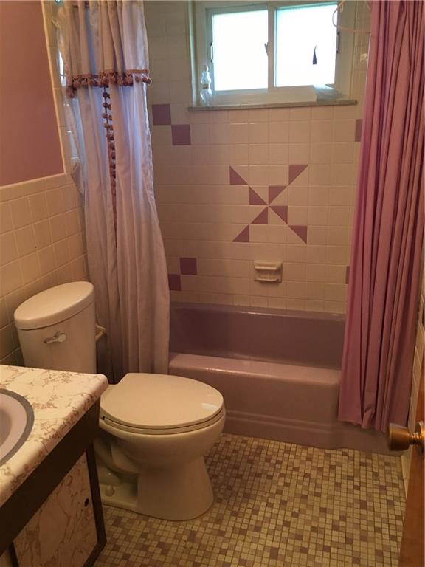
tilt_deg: -20.2
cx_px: 212
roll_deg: +2.3
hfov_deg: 48.2
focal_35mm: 29
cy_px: 284
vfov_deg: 61.7
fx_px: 475
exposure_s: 1/30
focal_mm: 4.15
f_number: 2.2
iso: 160
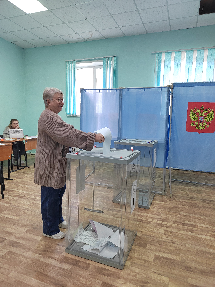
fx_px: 190
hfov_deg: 58.9
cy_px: 144
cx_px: 108
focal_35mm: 23
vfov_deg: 73.9
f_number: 1.9
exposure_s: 1/100
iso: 1619
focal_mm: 5.52
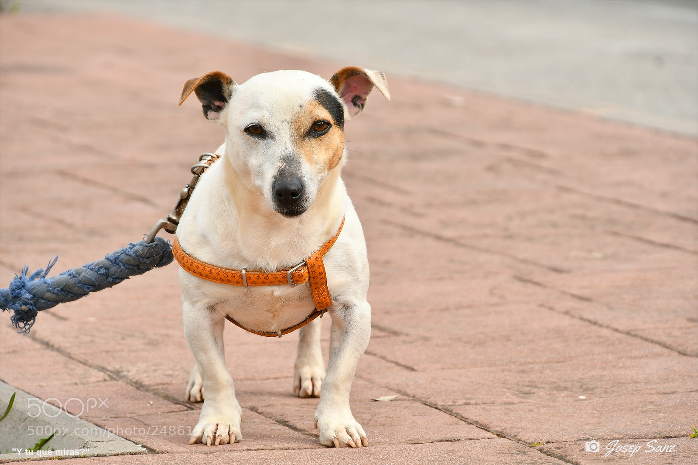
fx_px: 5815
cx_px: 349
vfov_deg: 4.6
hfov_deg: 6.9
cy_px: 232
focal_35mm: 300
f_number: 10
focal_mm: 200
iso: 100
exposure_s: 1/125
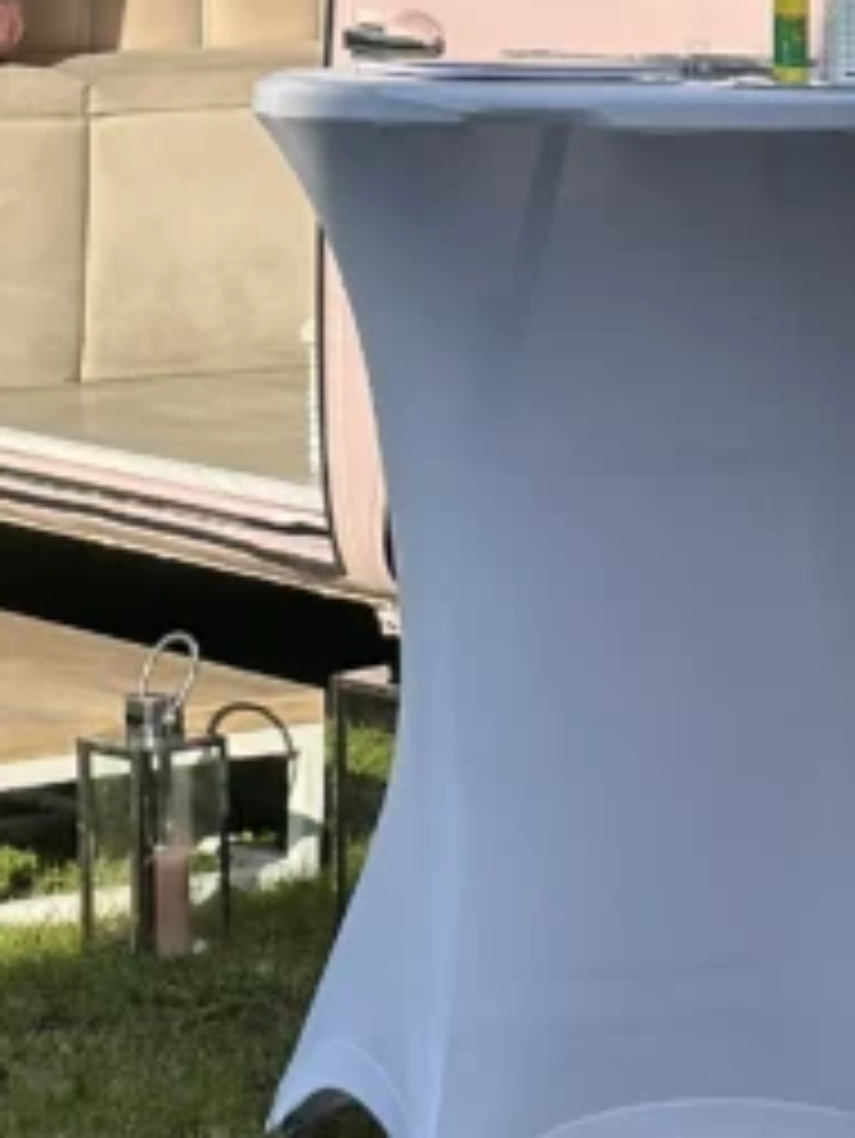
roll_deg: -1.2
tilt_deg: -2.4
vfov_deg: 10.1
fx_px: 6384
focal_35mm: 194
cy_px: -9
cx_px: 423
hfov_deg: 7.7
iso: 100
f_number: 1.78
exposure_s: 1/4367
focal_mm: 6.86
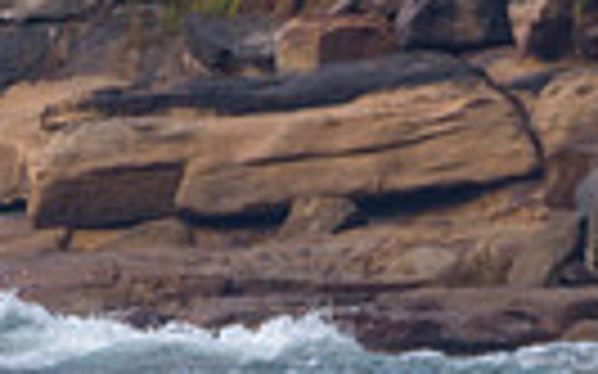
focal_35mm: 2723
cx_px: 558
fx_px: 44359
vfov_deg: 0.5
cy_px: 638
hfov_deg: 0.8
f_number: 5.6
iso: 280
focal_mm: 500
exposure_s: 1/2000
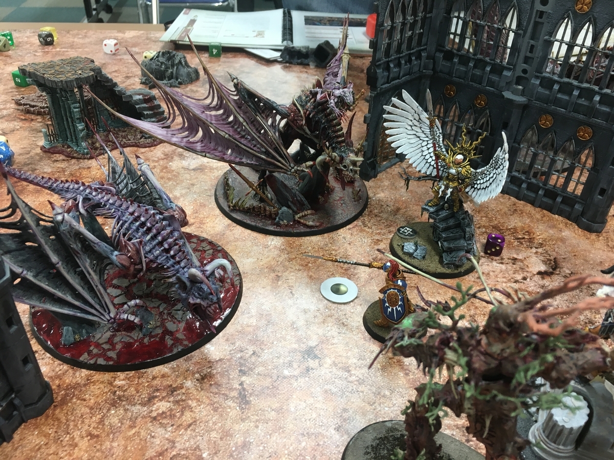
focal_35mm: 29
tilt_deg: -35.4
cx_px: 307
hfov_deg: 61.7
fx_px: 514
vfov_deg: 48.2
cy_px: 230
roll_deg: -3.0
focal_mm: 4.15
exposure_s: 1/30
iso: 64
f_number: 2.2
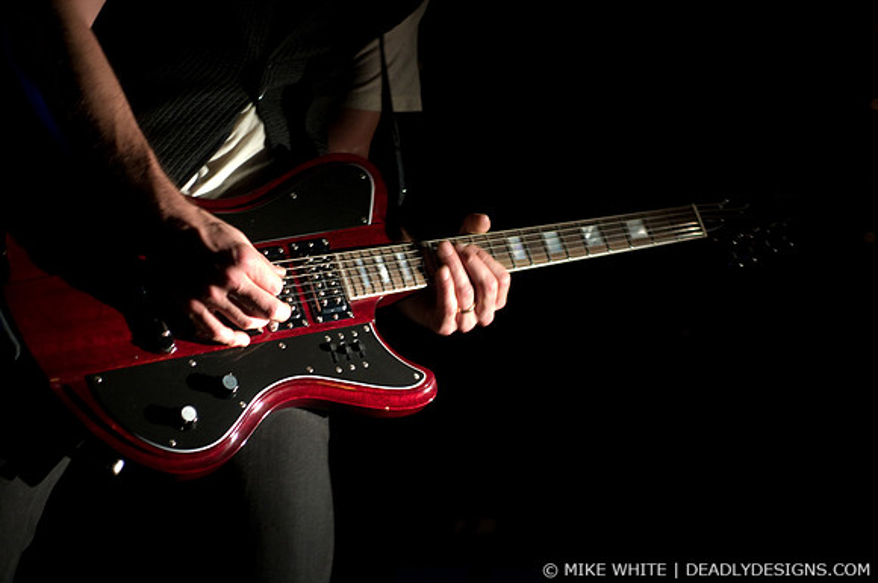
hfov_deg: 19.5
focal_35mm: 105
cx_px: 439
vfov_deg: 13.0
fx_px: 2557
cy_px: 292
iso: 1000
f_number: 3.5
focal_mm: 70
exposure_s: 1/25
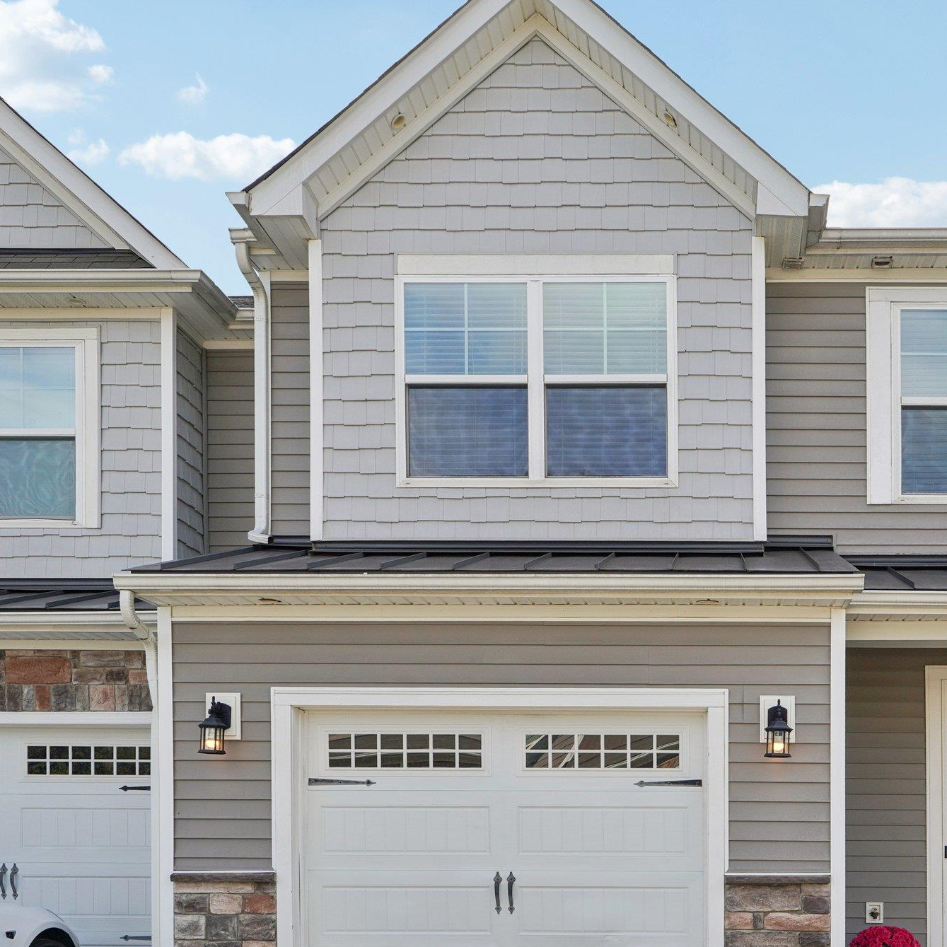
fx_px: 1207
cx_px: 698
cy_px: 471
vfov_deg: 42.8
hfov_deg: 41.7
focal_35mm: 39
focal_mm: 20
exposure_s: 1/90
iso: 100
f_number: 8
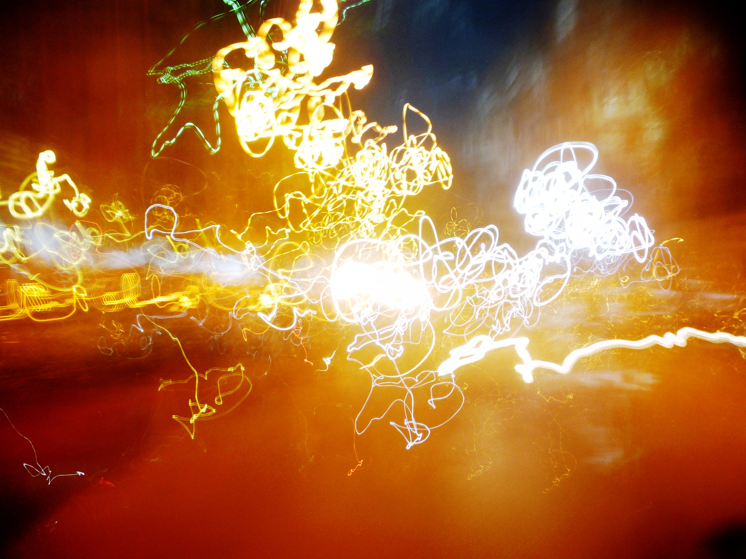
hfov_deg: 60.0
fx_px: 647
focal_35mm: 30
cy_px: 280
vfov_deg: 46.8
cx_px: 373
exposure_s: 15
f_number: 3.3
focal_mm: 5.2
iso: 100
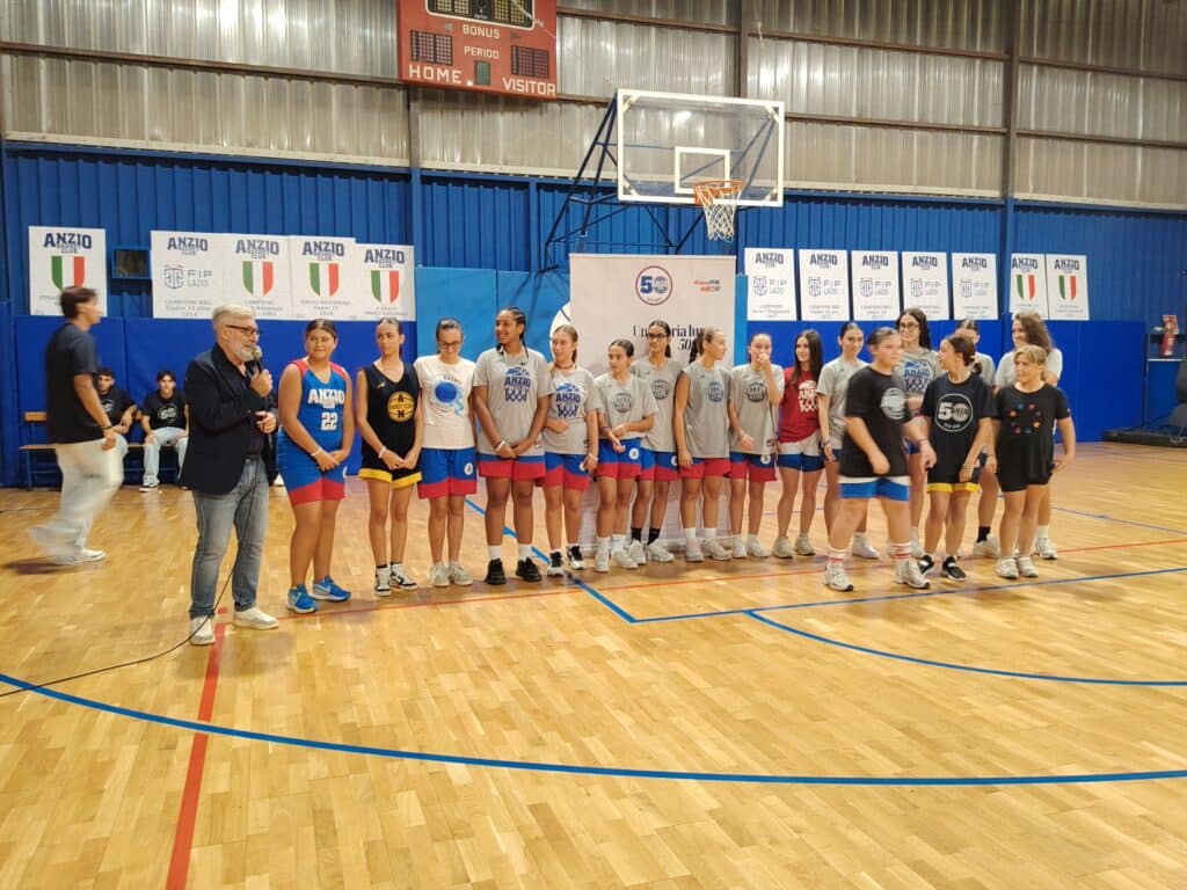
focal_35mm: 29
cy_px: 445
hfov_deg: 61.7
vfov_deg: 48.2
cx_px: 594
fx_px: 994
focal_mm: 5.25
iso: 659
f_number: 1.75
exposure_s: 1/25
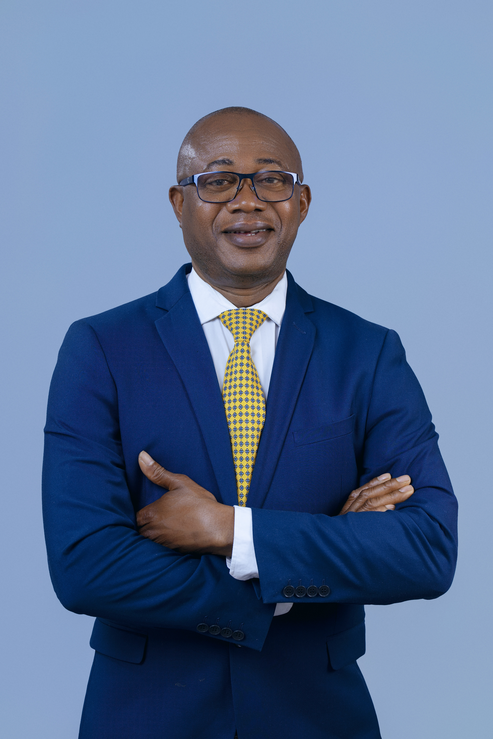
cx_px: 246
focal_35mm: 115
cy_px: 370
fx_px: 2362
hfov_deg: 11.9
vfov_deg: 17.8
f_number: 5
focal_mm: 115
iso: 125
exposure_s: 1/200
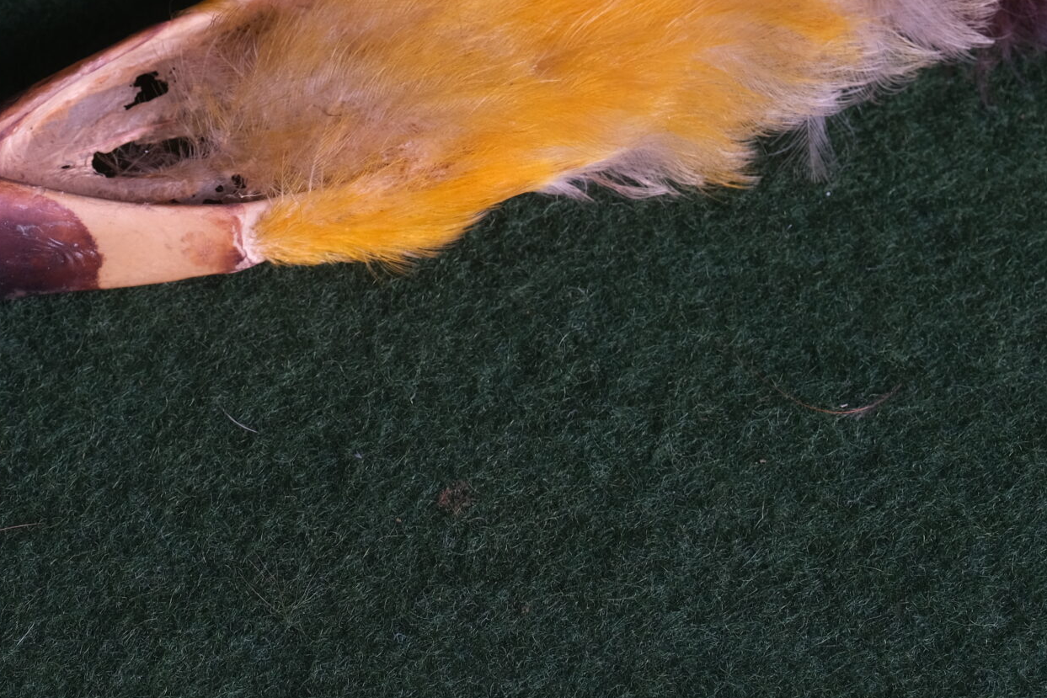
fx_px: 4973
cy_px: 61
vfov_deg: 8.0
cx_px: 338
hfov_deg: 12.0
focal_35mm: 171
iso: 400
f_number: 8
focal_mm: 55
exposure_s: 1/100
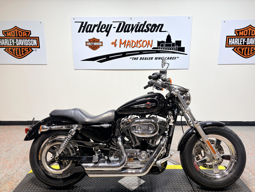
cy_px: 96
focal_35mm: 26
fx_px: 192
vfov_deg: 53.1
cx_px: 128
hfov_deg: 67.3
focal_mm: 5.96
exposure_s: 1/120
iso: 32
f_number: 1.6
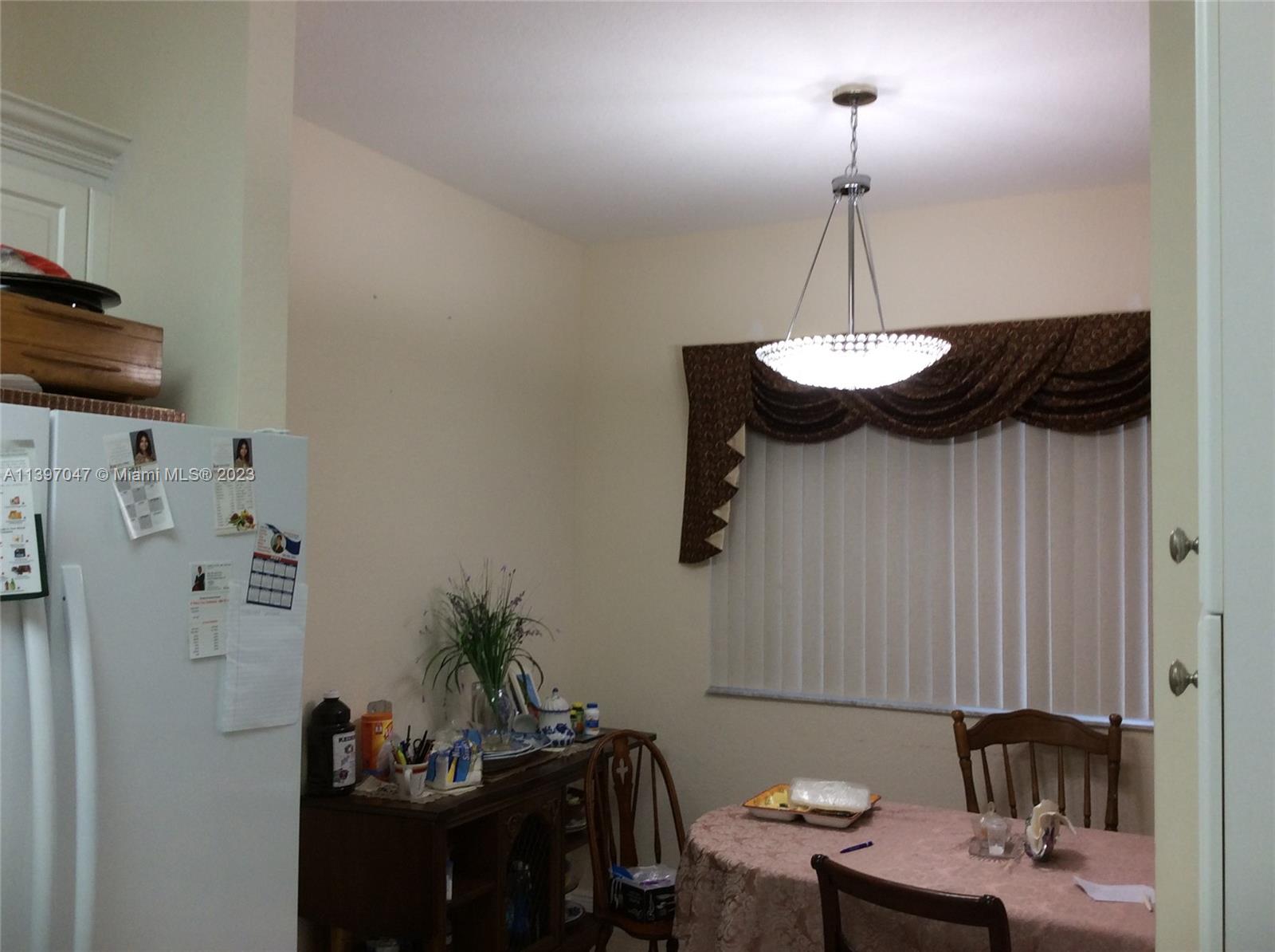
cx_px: 638
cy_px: 476
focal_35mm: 32
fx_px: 1177
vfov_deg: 44.0
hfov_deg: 56.9
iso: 40
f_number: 2.4
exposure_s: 1/24
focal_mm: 3.3
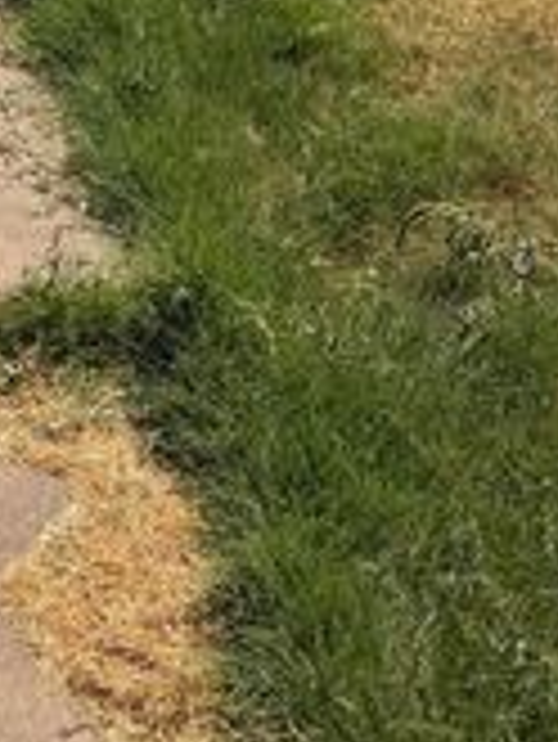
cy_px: -609
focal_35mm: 97
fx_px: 2082
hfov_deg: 14.7
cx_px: -140
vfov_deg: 16.7
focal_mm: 6.76
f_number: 1.78
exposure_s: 1/5319
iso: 80
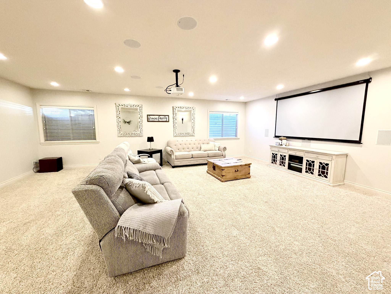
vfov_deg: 85.7
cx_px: 196
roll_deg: +0.3
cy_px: 147
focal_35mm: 14
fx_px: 158
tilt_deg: -7.1
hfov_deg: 102.1
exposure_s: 1/60
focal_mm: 2.22
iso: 400
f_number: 2.2
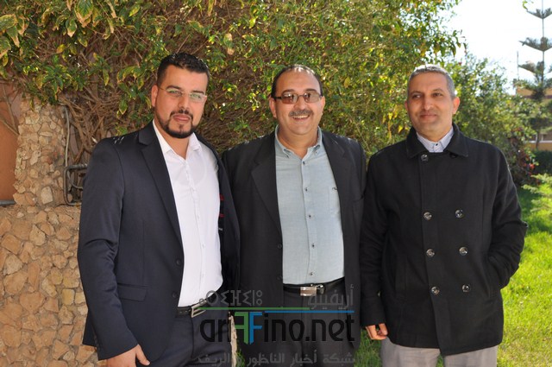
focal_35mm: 36
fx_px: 551
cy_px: 184
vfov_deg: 36.8
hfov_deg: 53.2
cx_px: 276
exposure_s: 1/200
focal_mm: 24
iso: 200
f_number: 8
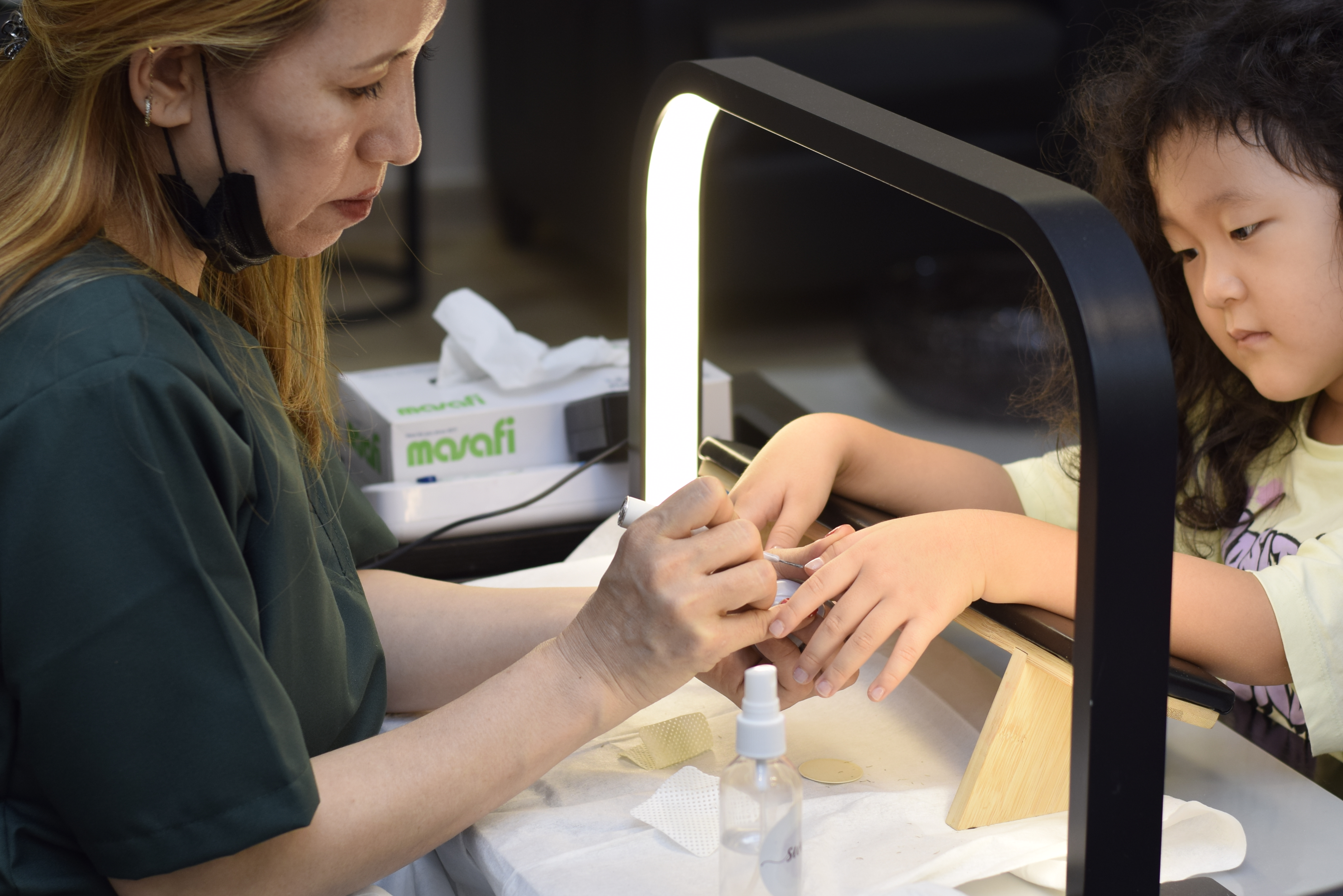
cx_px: 711
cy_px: 442
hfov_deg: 22.6
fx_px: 3358
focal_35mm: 90
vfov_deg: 15.2
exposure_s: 1/200
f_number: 2.8
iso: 200
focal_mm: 50
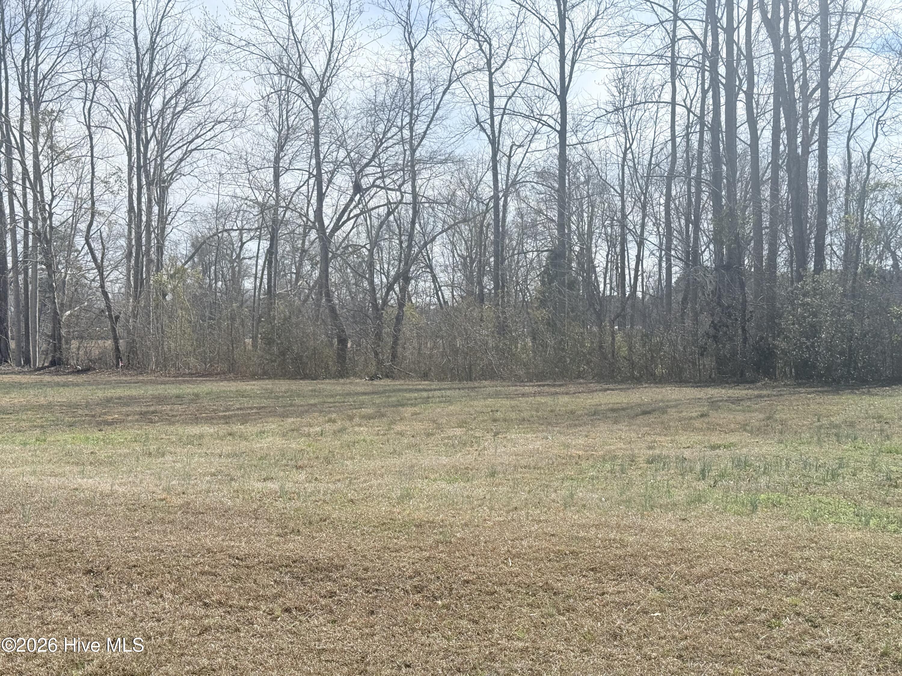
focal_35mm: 48
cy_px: 338
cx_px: 451
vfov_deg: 30.3
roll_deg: -0.3
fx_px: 1251
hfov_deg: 39.7
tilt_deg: +0.8
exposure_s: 1/6536
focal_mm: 6.76
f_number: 1.78
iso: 80
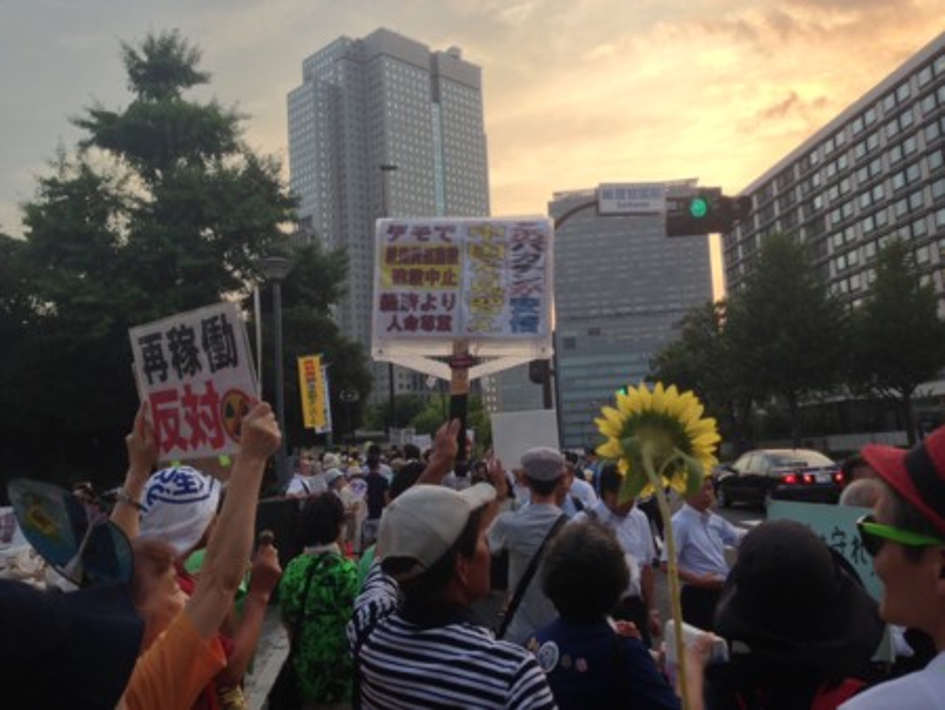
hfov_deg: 55.3
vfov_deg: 43.0
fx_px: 901
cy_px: 355
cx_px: 472
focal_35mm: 33
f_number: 2.4
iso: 50
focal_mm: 4.13
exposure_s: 1/165
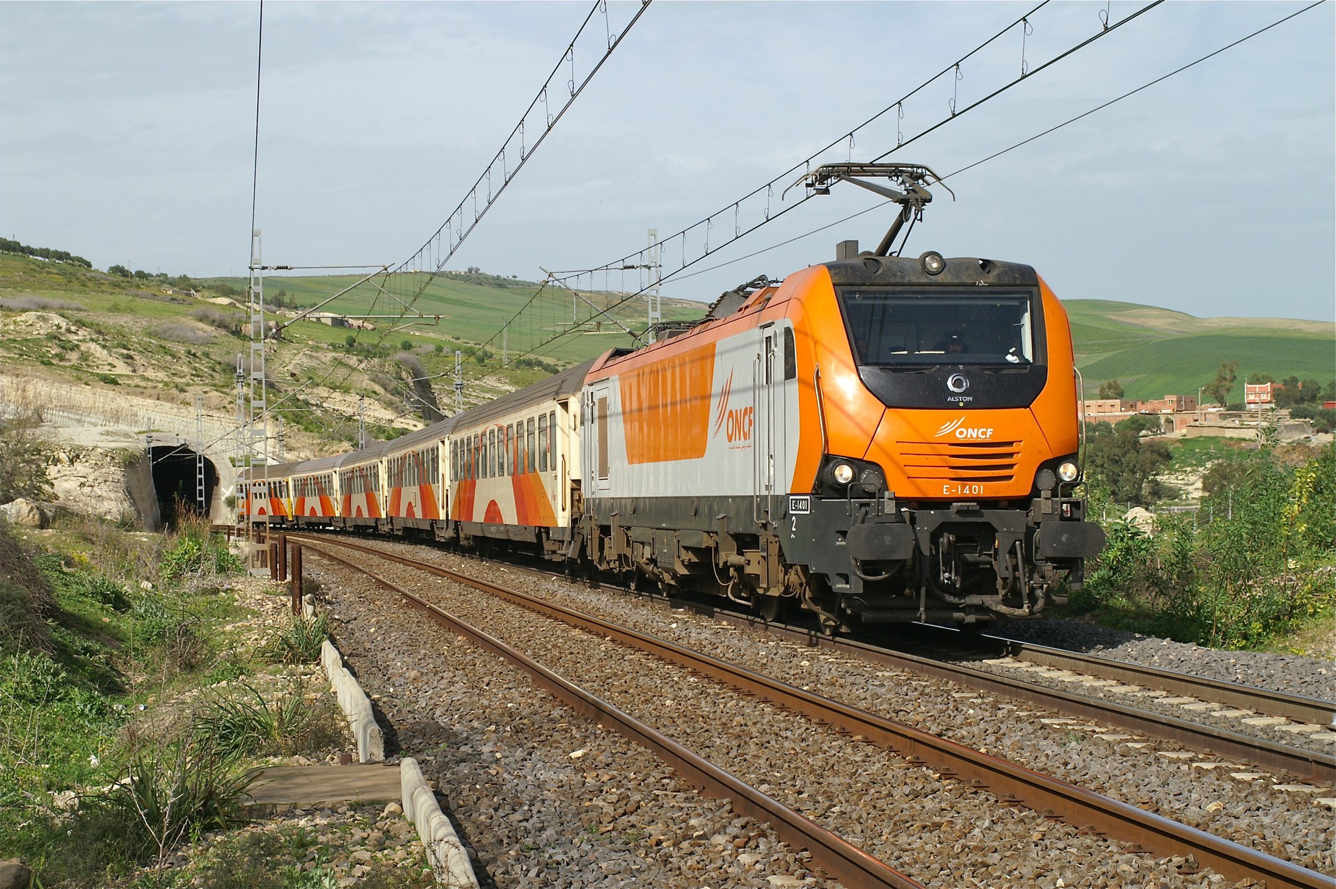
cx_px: 668
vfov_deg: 20.1
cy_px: 444
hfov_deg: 29.9
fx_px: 2503
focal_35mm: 68
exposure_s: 1/640
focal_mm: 45
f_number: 9
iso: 200
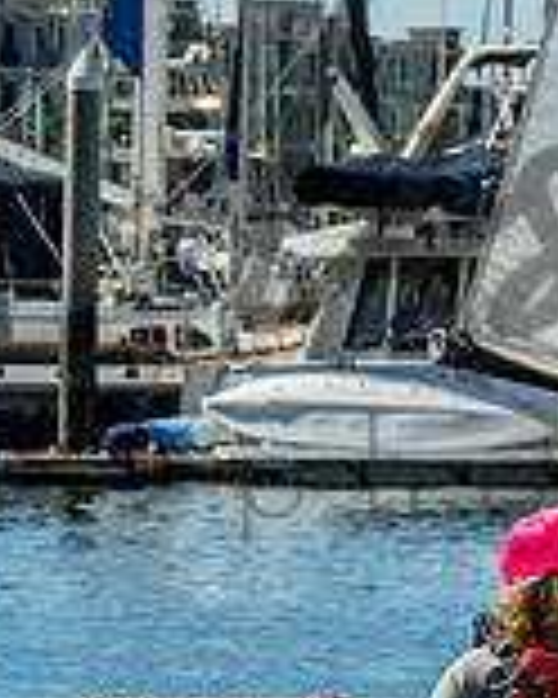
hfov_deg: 3.2
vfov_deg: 4.1
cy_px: 240
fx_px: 9744
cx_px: 1520
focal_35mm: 472
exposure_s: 1/500
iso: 250
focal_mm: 110
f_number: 10
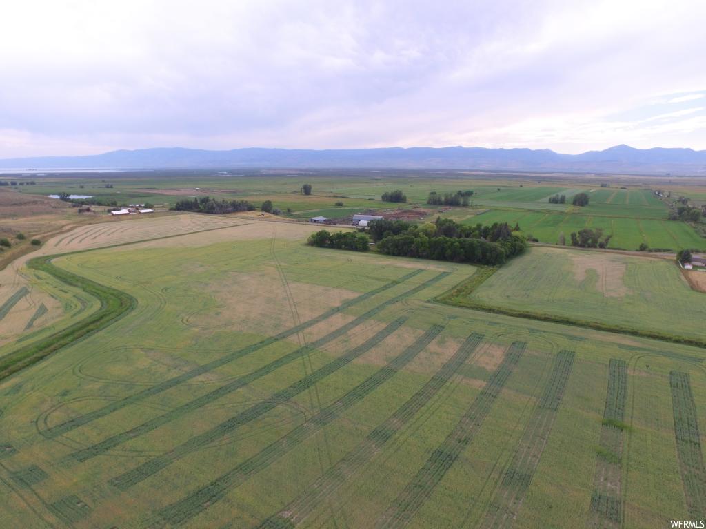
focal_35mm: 20
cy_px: 264
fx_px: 408
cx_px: 353
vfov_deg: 66.0
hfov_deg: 81.7
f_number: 2.8
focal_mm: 3.61
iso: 100
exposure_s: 1/541
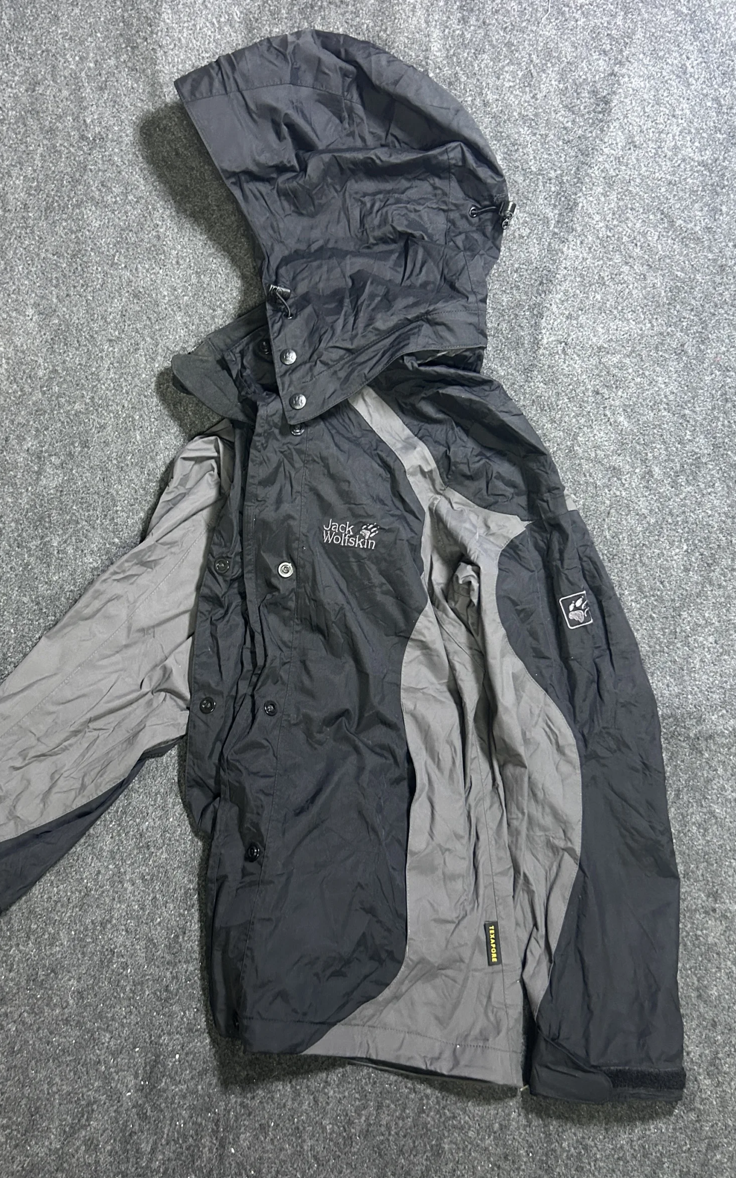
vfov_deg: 62.9
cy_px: 588
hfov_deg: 41.7
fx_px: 963
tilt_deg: -64.4
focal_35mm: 30
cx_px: 317
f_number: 1.5
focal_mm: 5.7
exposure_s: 1/33
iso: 500
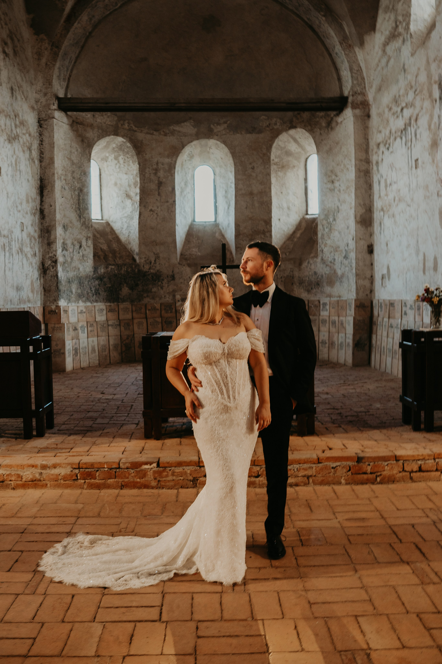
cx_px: 221
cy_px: 332
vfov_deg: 54.4
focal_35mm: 35
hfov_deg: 37.9
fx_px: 645
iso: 320
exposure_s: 1/15
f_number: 5
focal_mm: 35
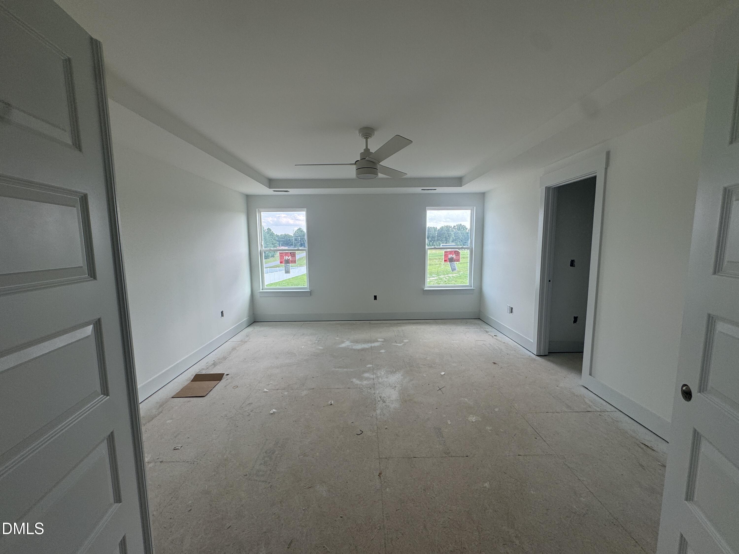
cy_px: 277
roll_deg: +0.7
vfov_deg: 85.7
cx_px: 370
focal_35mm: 14
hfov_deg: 102.1
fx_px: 299
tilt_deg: -5.4
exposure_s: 1/105
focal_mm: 2.22
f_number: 2.2
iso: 40
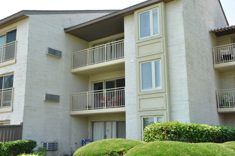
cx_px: 118
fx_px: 254
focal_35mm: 39
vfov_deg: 34.1
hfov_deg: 49.6
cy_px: 78
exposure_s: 1/30
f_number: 11
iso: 200
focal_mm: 26
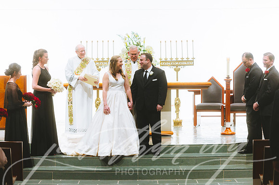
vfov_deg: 11.0
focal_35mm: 125
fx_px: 968
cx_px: 140
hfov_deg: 16.4
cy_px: 92
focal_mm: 125
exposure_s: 1/125
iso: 2500
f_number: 2.8
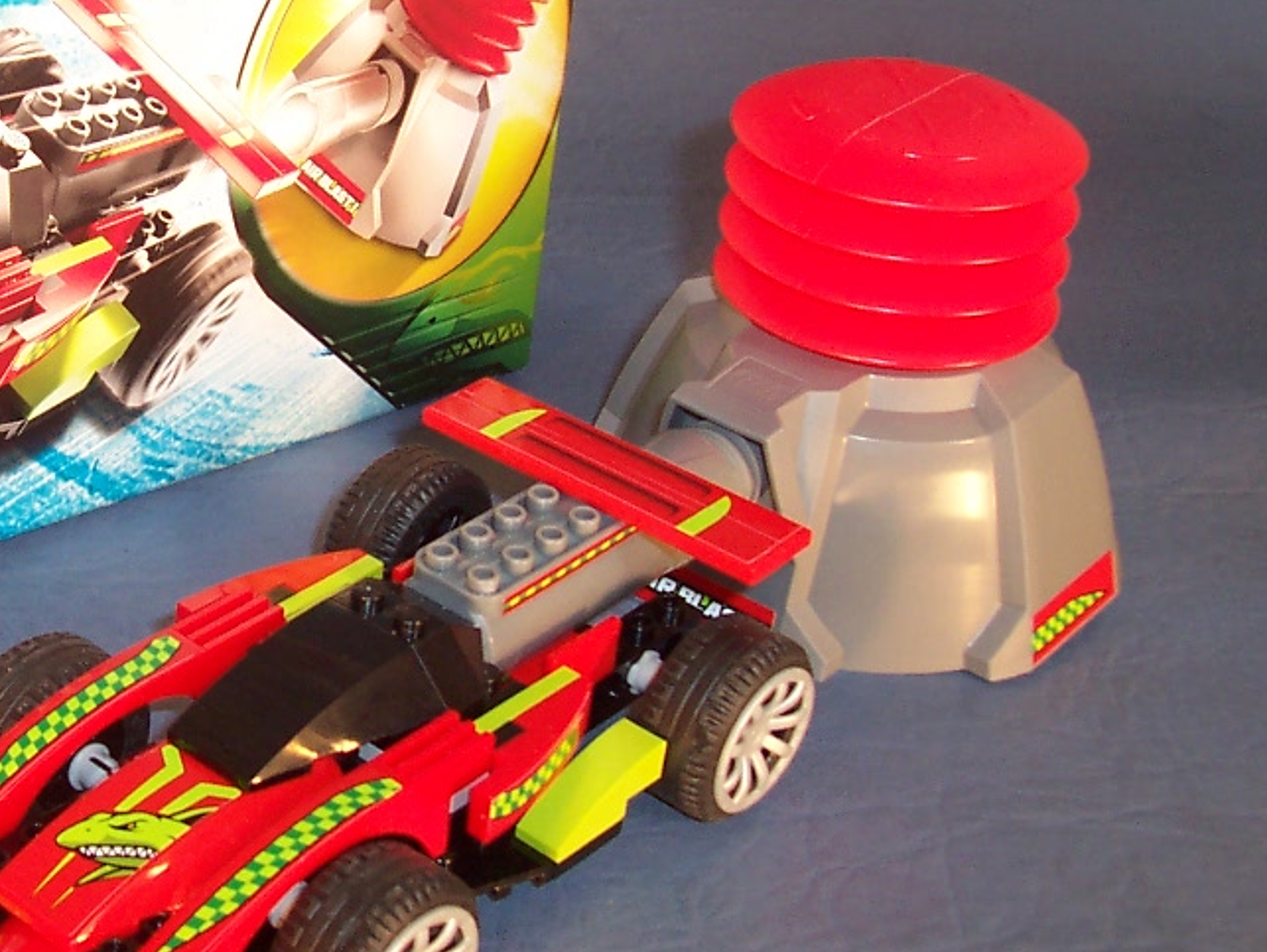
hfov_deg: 27.1
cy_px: 337
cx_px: 108
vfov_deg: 21.3
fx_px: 2527
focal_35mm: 69
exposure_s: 1/125
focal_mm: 5.6
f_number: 2.8
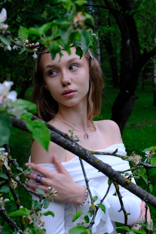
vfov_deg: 27.0
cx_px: 78
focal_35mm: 75
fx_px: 487
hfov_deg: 18.2
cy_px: 117
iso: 2000
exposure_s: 1/210
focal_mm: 50
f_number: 9
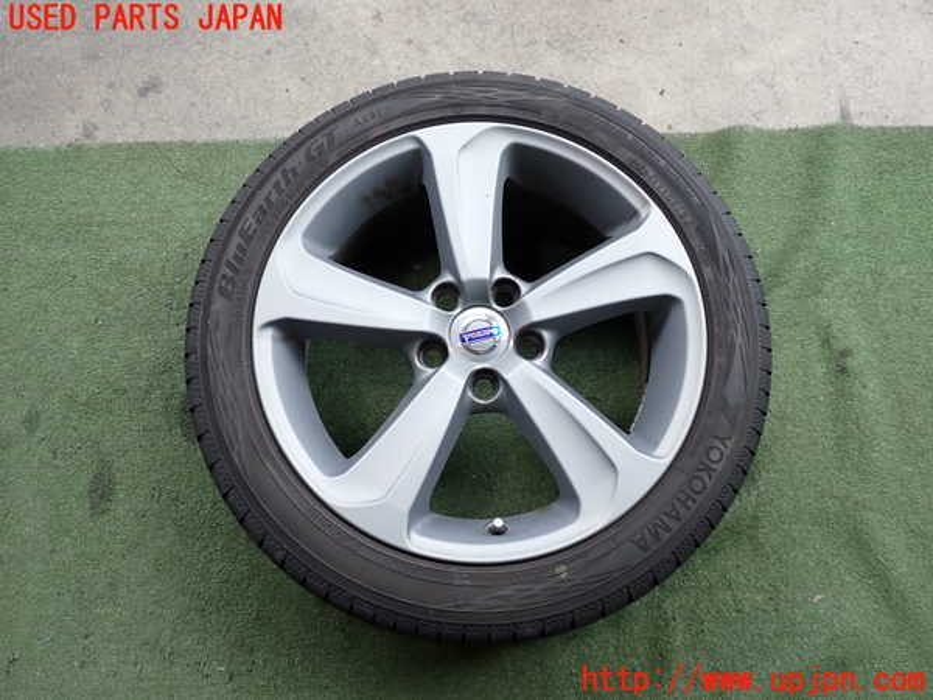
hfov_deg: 60.0
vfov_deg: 46.8
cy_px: 350
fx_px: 809
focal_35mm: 30
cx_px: 466
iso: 160
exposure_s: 1/125
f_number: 2.3
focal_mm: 5.4
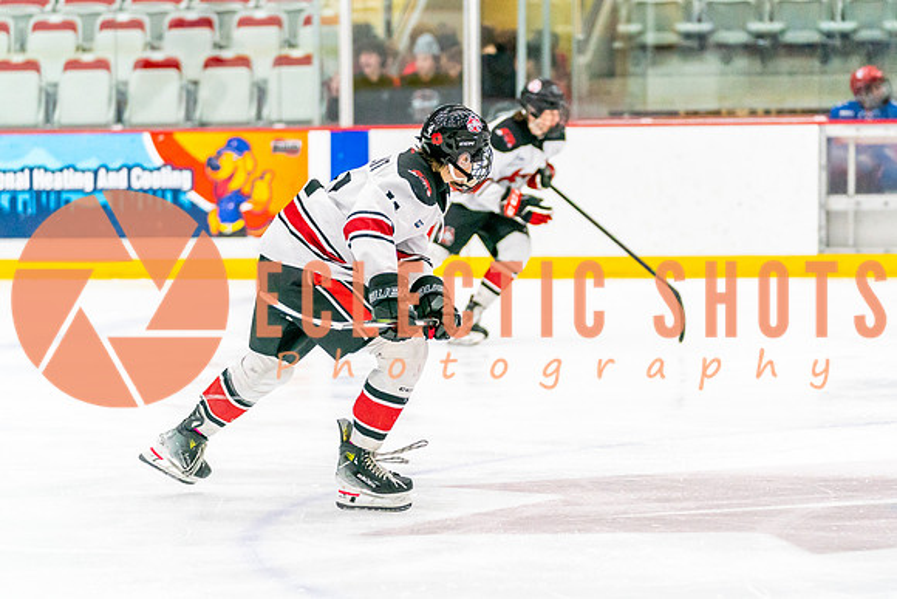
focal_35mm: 172
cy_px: 300
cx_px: 464
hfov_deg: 11.9
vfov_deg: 8.0
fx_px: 4296
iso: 3200
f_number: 2.8
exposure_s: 1/1250
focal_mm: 129
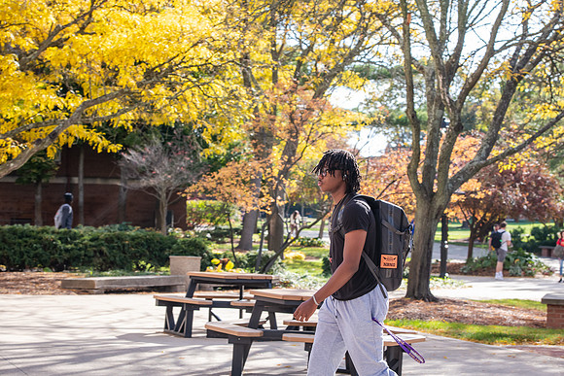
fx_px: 1222
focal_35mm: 78
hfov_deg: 26.0
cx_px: 282
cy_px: 188
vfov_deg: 17.5
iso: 400
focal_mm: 78
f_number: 7.1
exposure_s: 1/250
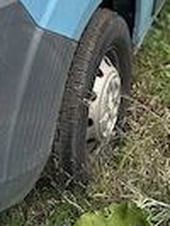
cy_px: -83
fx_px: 471
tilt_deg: -8.4
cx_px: -8
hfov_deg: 19.7
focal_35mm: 72
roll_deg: -3.7
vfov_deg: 23.3
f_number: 1.78
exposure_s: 1/419
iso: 80
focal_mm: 6.86
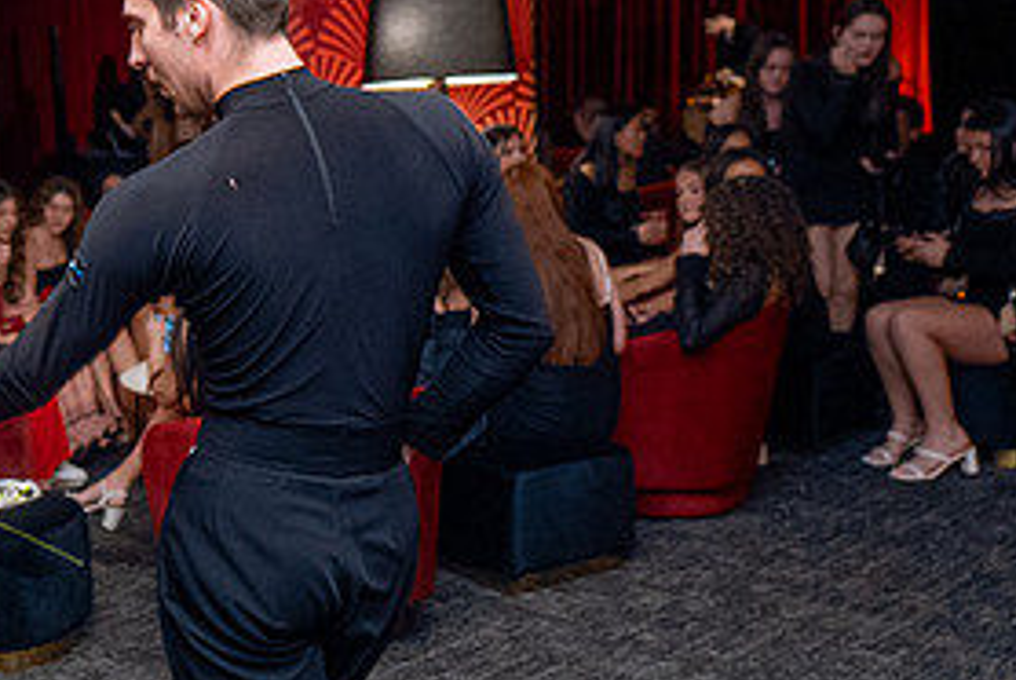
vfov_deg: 27.1
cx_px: 11
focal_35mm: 50
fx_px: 1413
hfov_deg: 35.9
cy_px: 324
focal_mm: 24
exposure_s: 1/80
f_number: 4
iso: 3200
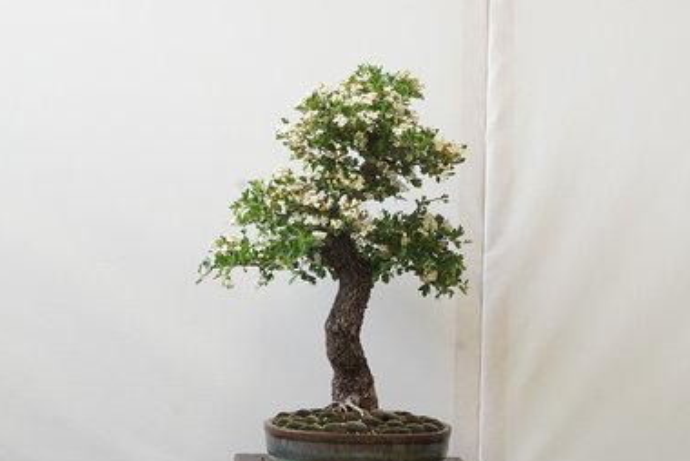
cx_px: 307
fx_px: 1362
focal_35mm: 71
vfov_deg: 19.1
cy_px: 329
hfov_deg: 28.4
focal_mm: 30
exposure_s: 1/1.6
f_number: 16
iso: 100
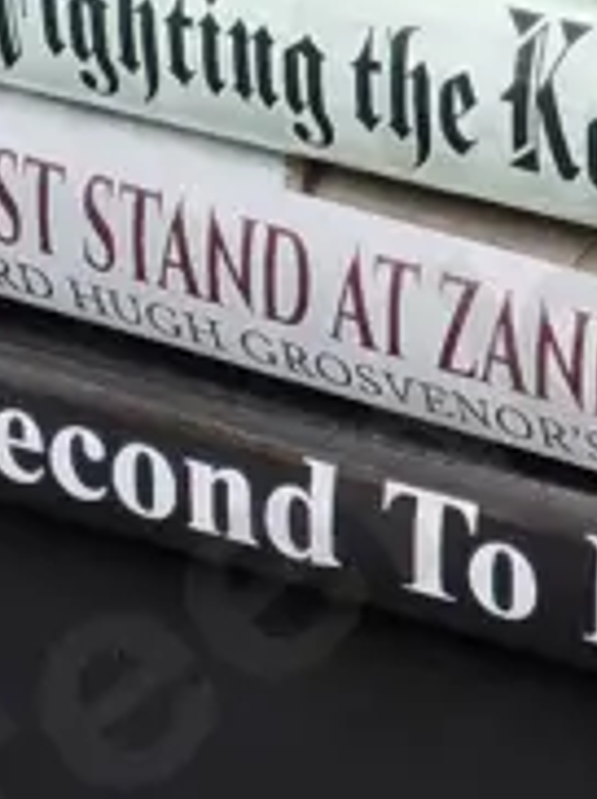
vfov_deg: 12.9
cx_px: 900
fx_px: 3503
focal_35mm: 152
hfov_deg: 9.5
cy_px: 114
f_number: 2
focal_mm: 2.87
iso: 100
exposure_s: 1/100
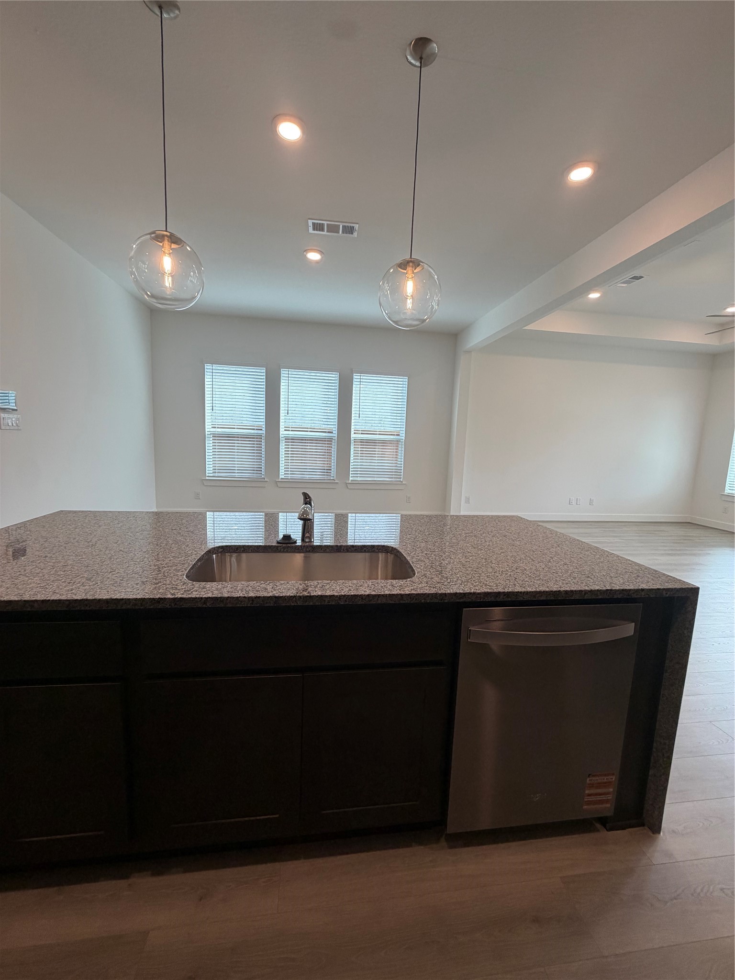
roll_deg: -2.5
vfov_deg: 102.1
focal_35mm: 14
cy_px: 490
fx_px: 396
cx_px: 368
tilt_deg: -8.0
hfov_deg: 85.7
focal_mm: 2.22
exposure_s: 1/120
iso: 125
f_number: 2.2
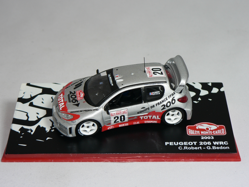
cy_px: 94
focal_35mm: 91
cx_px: 124
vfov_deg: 16.2
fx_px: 655
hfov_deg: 21.5
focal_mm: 15.2
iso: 80
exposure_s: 1/60
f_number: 3.2
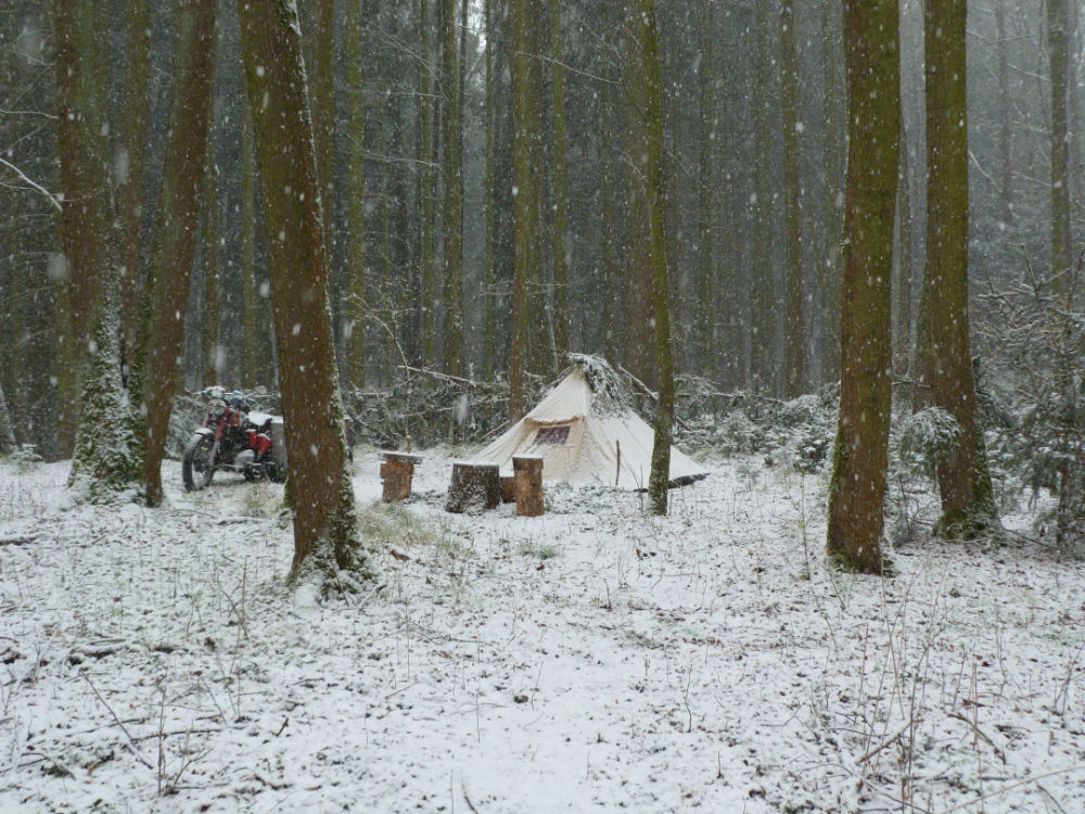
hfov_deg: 50.1
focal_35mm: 37
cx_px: 542
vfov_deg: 38.7
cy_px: 407
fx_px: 1160
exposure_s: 1/125
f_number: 3.1
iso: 200
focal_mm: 6.7
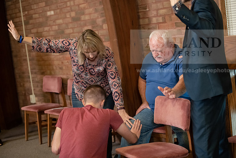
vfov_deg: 19.5
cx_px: 118
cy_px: 79
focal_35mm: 70
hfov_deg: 28.8
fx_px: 459
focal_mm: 70
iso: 4000
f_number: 2.8
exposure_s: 1/160
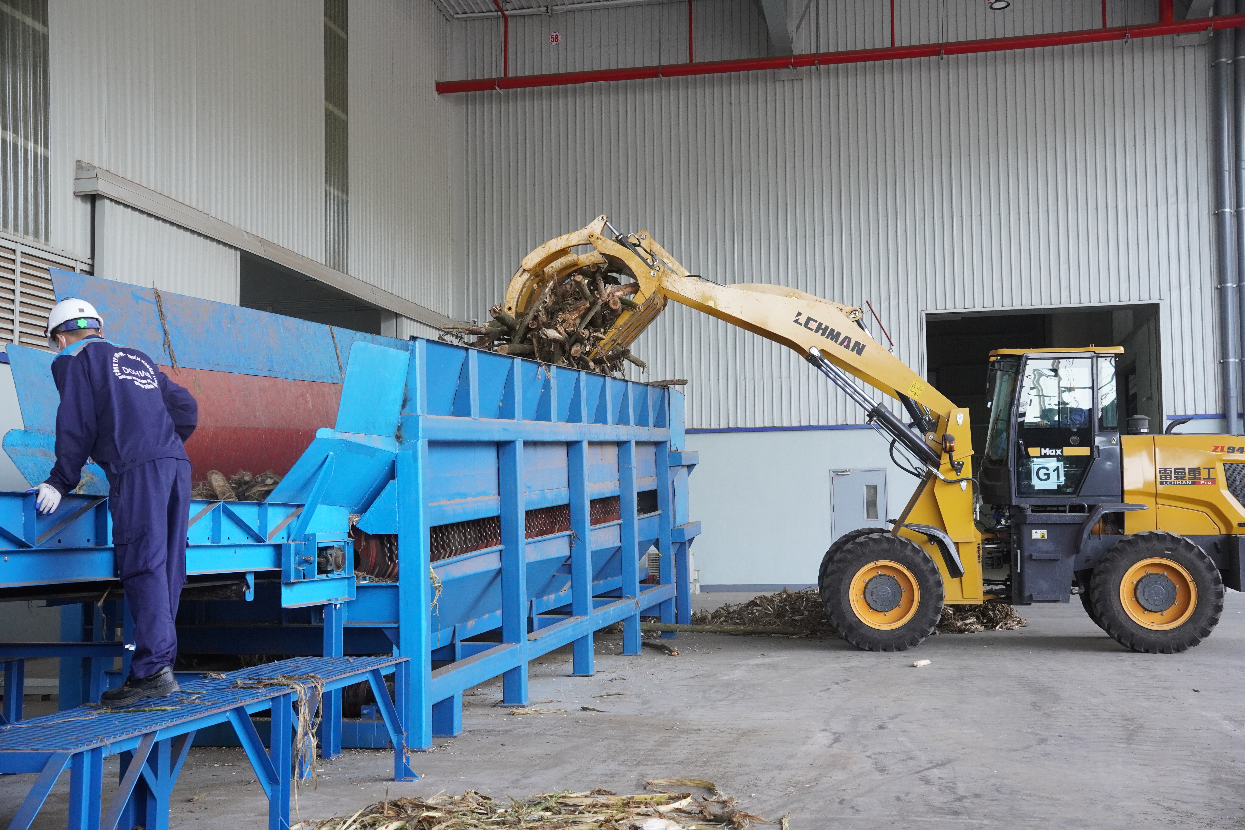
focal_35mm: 41
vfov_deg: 32.3
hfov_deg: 47.0
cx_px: 622
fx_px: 1432
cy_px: 415
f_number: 5.6
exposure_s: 1/200
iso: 1250
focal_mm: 27.6
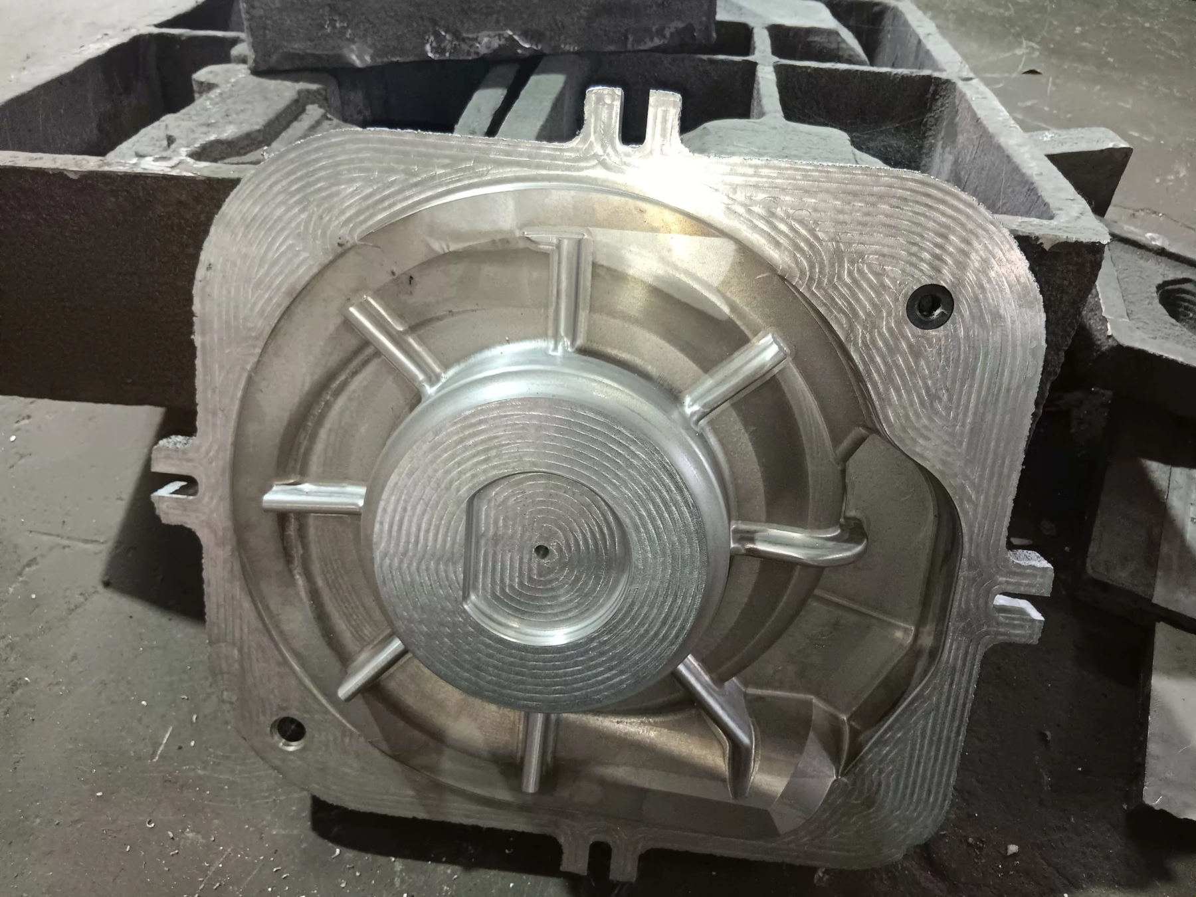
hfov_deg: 67.3
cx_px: 598
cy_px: 448
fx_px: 898
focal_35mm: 26
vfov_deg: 53.1
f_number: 1.8
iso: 250
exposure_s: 1/16.7
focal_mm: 3.86
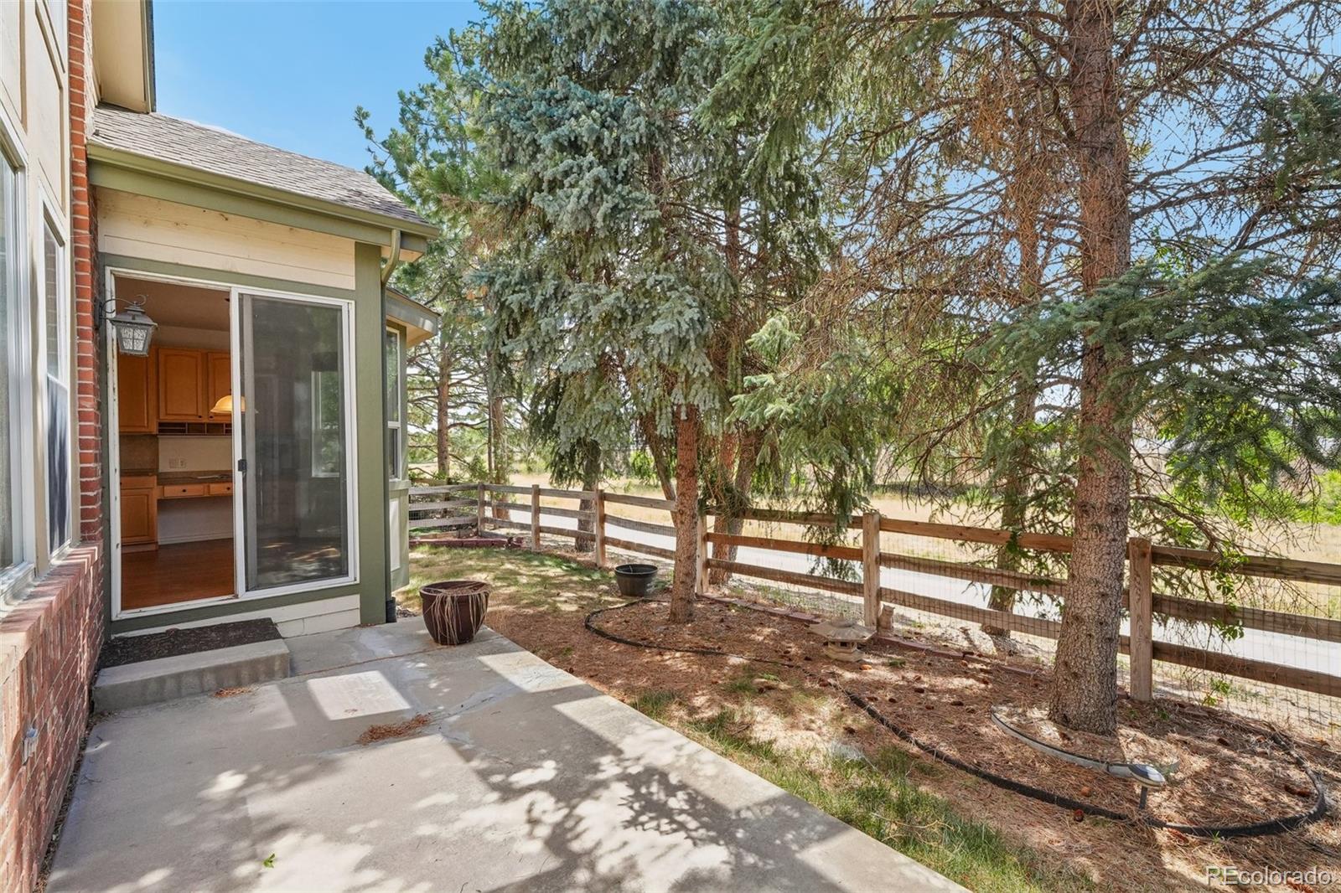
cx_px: 670
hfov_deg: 100.4
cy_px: 446
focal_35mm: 15
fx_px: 559
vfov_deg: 77.3
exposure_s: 1/200
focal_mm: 10
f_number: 8
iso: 800
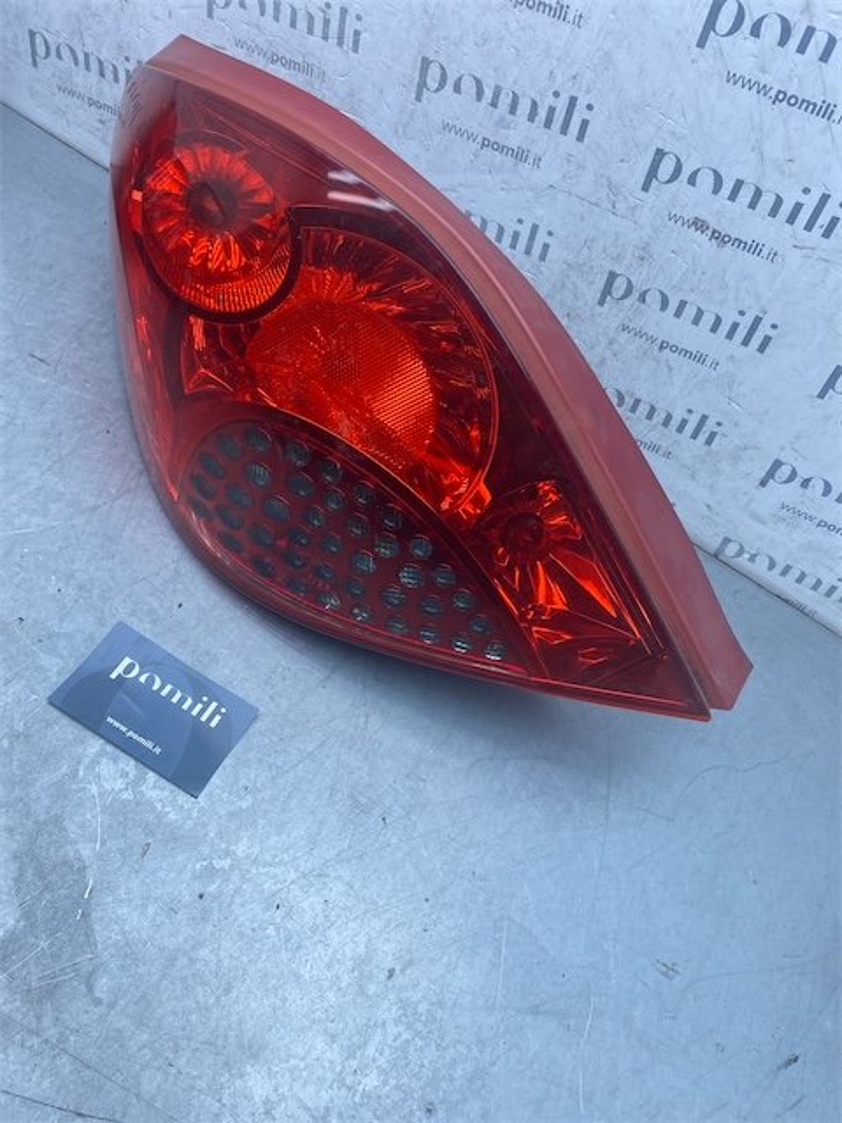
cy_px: 562
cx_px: 421
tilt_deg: -50.3
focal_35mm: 26
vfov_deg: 67.3
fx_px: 843
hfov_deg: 53.1
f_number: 1.8
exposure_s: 1/576
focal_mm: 4.25
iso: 32
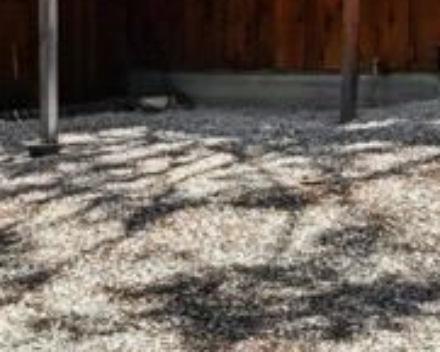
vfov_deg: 14.5
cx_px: 146
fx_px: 1316
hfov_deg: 18.9
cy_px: -121
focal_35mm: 101
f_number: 8
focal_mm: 19
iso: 100
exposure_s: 1/50
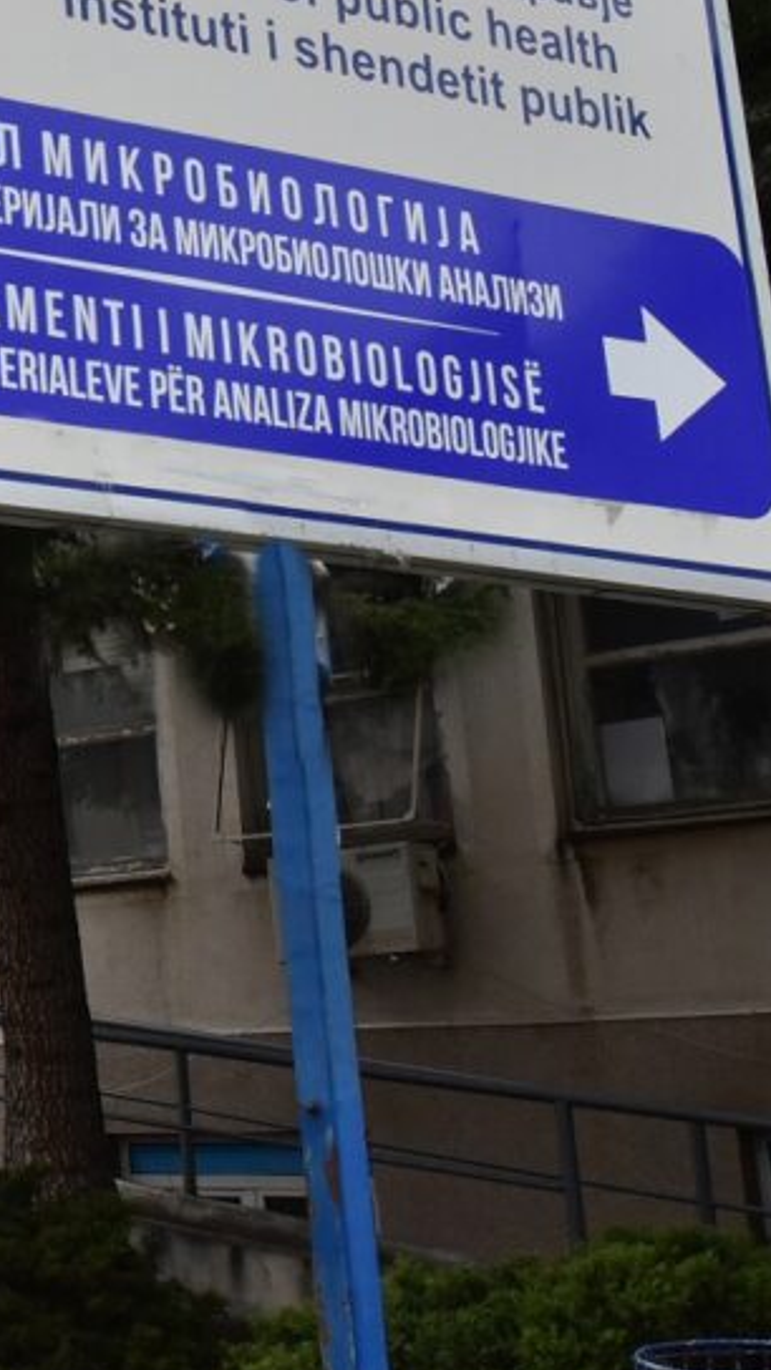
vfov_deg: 31.0
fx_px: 2471
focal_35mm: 68
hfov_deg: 15.2
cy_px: 598
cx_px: -635
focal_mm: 23
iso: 2500
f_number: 14
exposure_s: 1/1250
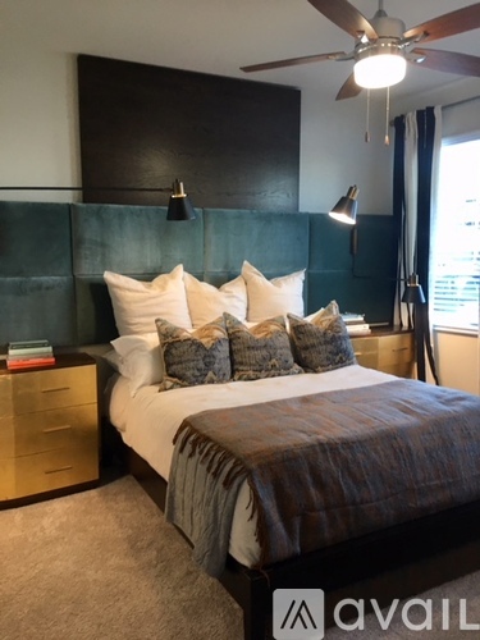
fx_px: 536
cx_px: 240
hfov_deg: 48.2
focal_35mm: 29
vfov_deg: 61.7
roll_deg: +1.6
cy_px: 320
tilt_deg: -8.3
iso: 40
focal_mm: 4.15
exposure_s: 1/30
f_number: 2.2
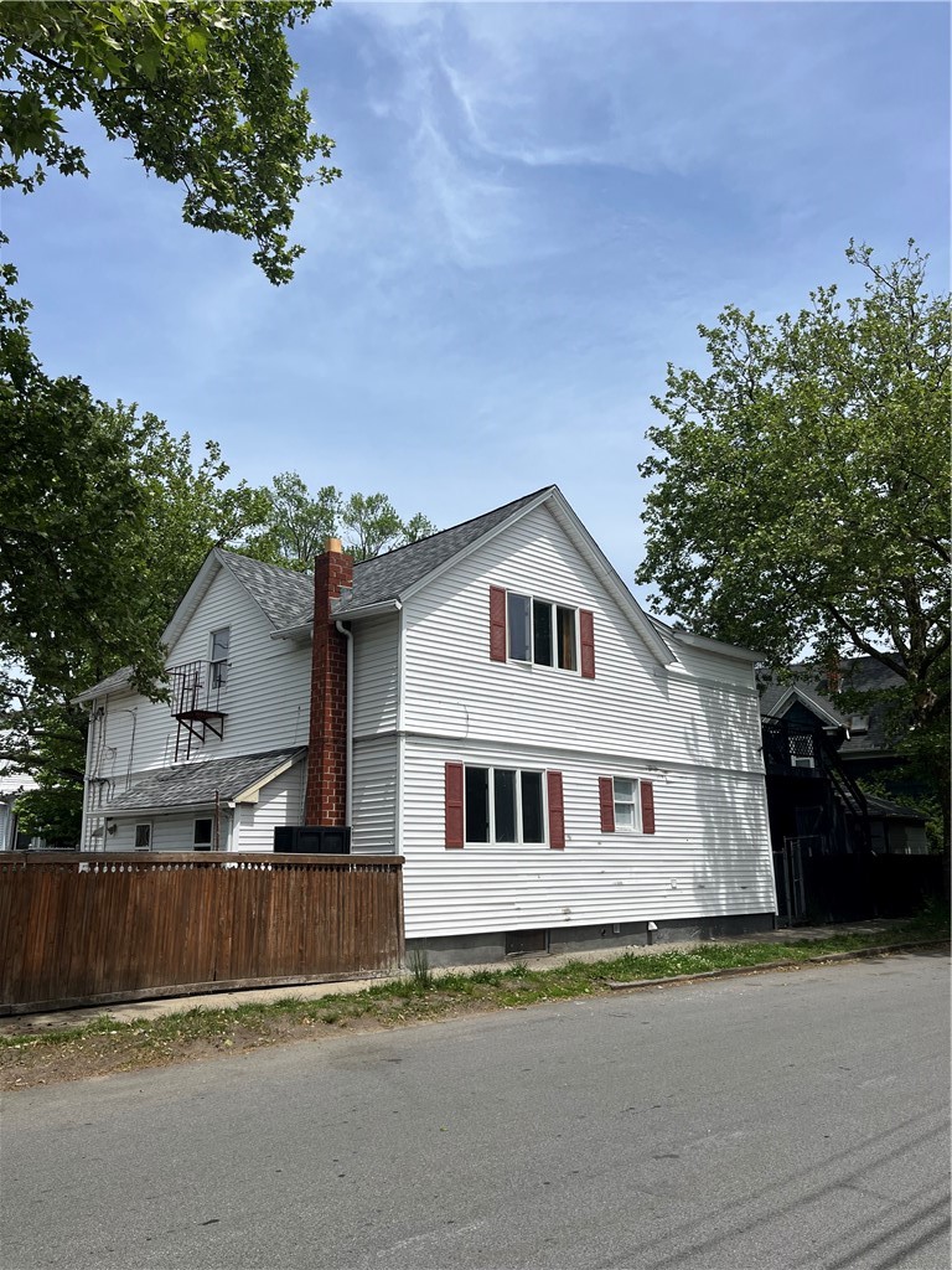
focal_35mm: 26
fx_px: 953
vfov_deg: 67.3
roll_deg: +0.6
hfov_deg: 53.1
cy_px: 635
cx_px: 476
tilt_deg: +14.0
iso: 50
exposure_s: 1/5076
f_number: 1.6
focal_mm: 5.1
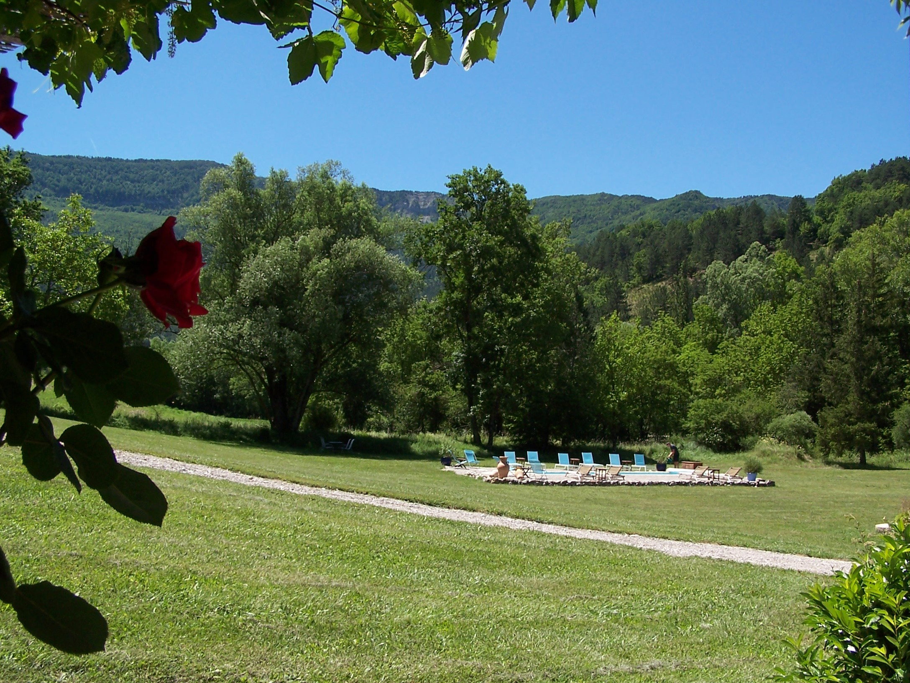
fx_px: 999
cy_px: 342
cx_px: 455
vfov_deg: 37.7
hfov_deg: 49.0
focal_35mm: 38
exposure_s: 1/500
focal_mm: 6.3
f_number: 4
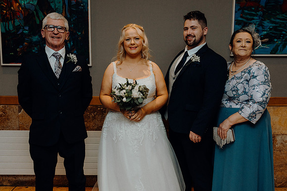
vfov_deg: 37.2
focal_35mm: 36
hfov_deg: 53.5
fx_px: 285
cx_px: 144
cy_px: 96
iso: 2500
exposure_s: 1/160
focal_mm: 35
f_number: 5
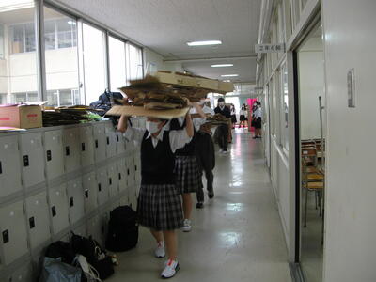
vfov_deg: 40.7
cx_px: 188
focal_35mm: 35
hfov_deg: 52.6
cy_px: 141
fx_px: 380
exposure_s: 1/13.4
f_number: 2.8
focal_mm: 5.8
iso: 50
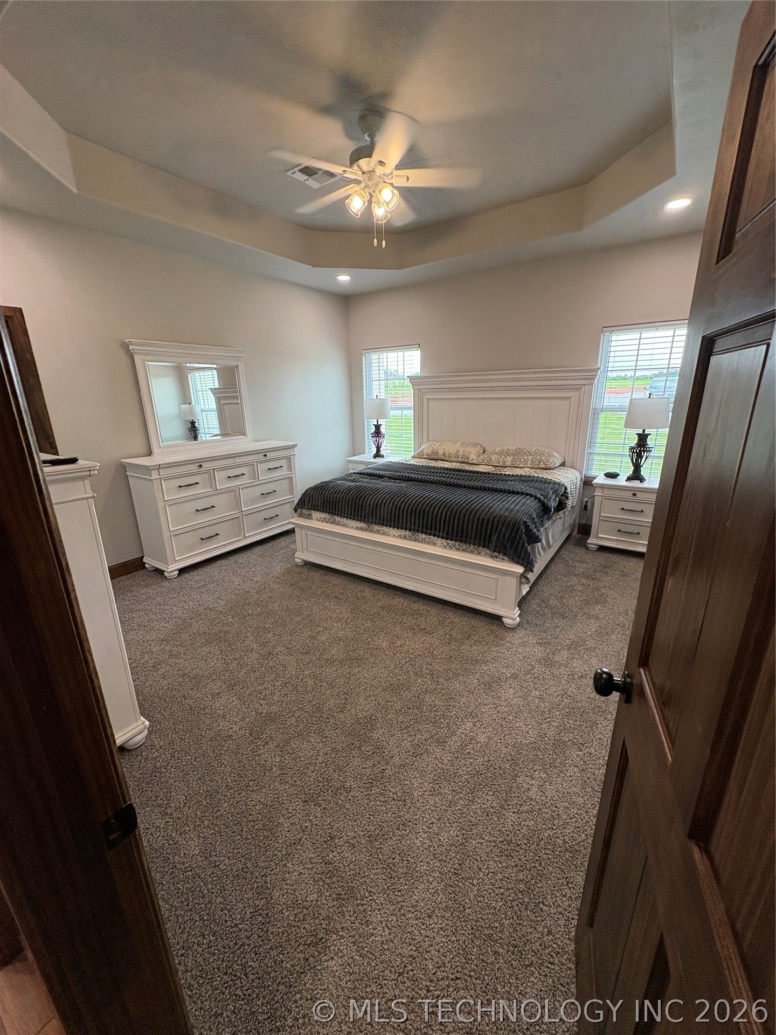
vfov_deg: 102.1
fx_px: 418
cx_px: 388
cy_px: 518
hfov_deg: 85.7
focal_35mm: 14
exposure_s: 1/120
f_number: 2.2
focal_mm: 2.22
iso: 250
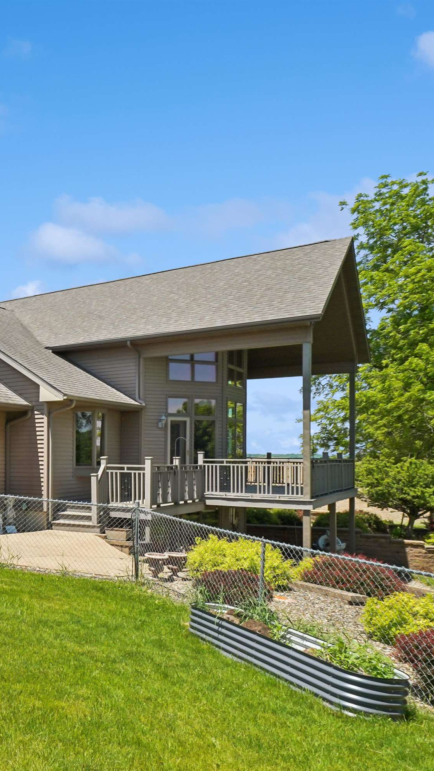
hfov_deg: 32.9
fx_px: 593
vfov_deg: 66.0
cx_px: -88
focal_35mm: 29
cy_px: 395
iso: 400
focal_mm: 18
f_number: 9
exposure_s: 1/800
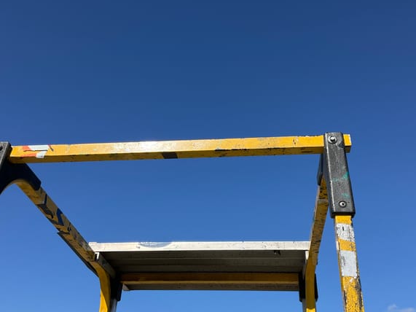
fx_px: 469
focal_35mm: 39
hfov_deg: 47.8
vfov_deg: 36.8
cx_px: 221
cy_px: 160
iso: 25
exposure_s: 1/1984
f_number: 1.8
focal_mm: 3
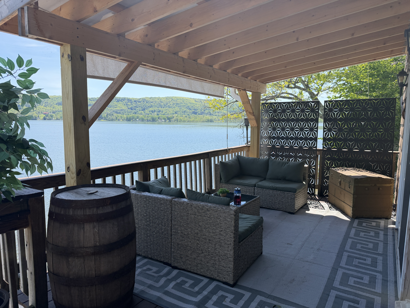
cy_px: 154
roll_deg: +0.0
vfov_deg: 56.8
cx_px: 205
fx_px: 284
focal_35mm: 24
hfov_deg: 71.6
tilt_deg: -6.4
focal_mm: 6.76
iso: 100
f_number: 1.78
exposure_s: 1/2611
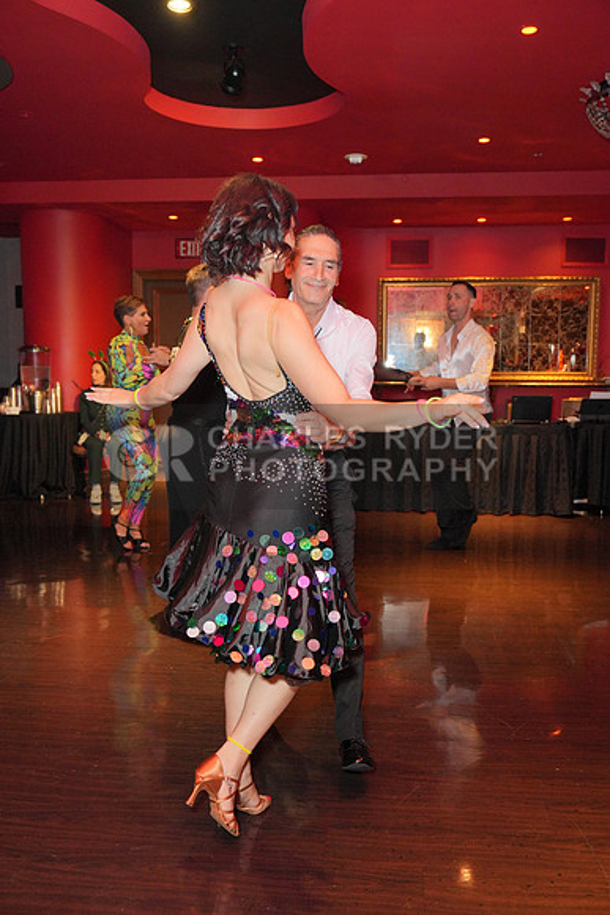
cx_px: 305
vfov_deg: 57.2
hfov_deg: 40.0
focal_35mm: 33
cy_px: 458
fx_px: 838
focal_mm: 33
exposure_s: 1/200
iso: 4000
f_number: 4
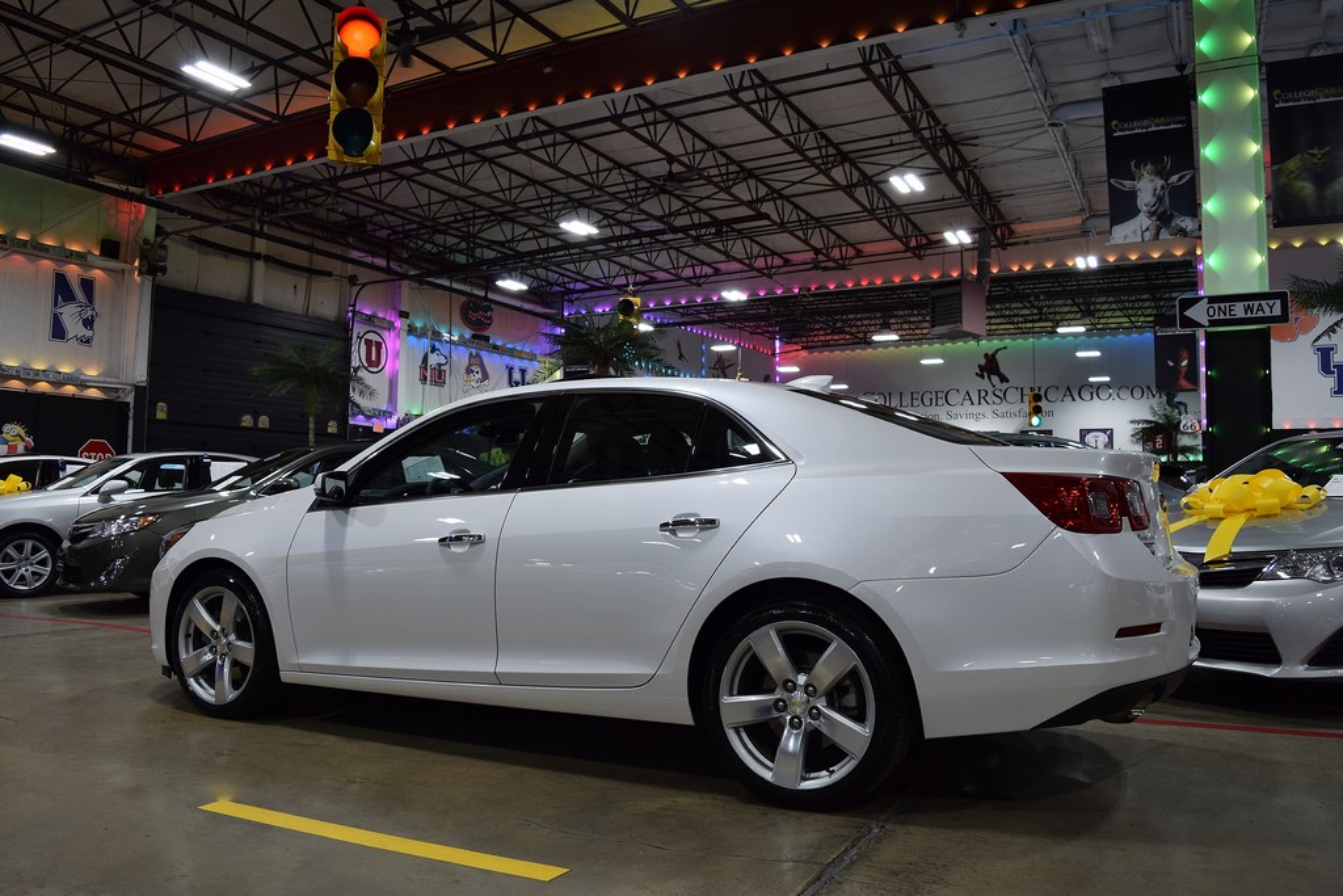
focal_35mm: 27
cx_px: 672
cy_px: 448
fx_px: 1007
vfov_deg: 47.9
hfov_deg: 67.4
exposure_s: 1/80
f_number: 4.5
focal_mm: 18
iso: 400
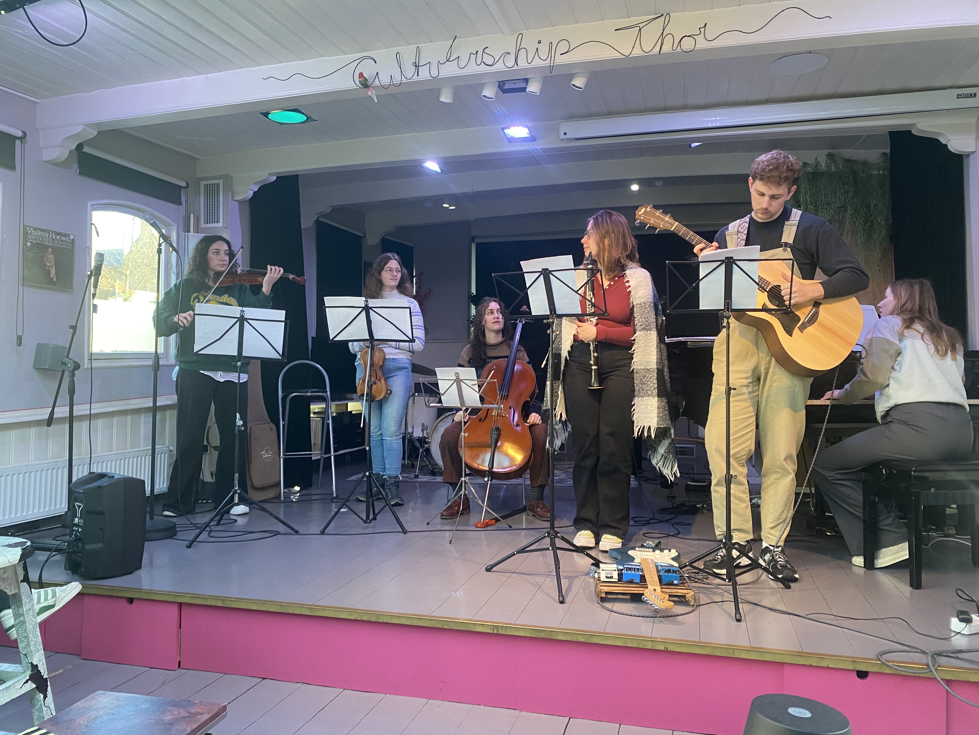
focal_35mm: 26
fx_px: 735
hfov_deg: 67.3
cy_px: 368
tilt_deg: -0.3
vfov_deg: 53.1
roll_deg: +0.0
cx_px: 490
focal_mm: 4.25
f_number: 1.8
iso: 200
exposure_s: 1/59
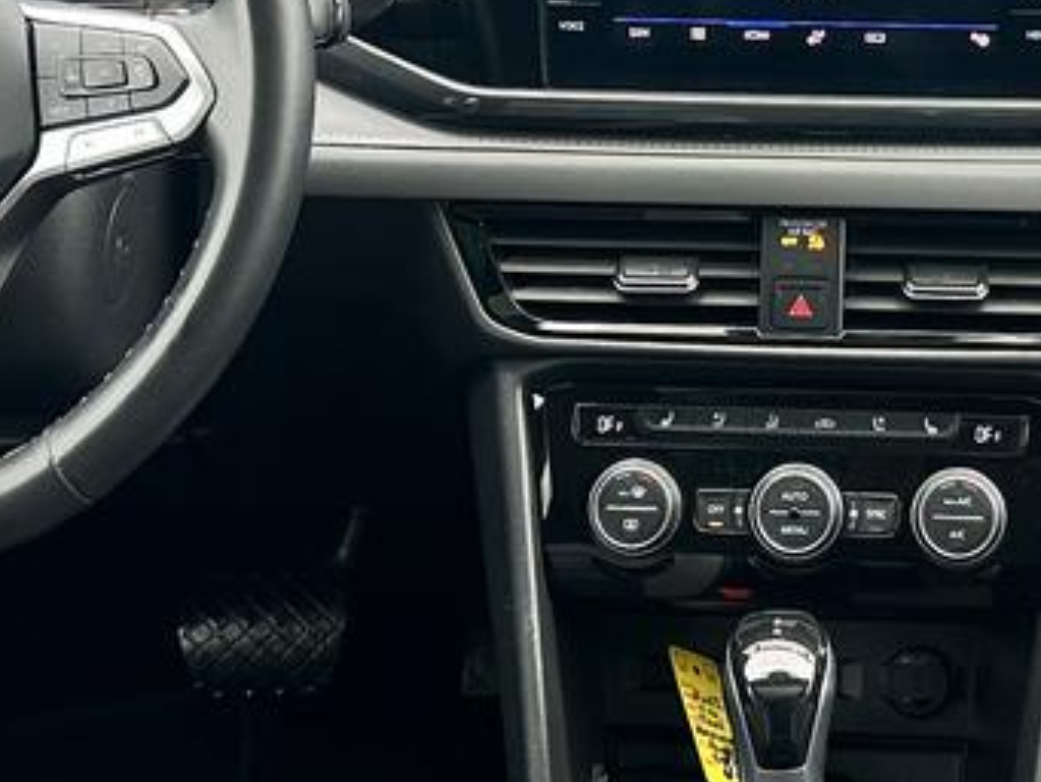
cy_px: -18
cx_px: 870
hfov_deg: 21.4
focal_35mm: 90
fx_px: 2708
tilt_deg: -22.4
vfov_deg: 16.1
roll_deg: +0.8
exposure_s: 1/161
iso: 64
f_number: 1.78
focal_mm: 6.86
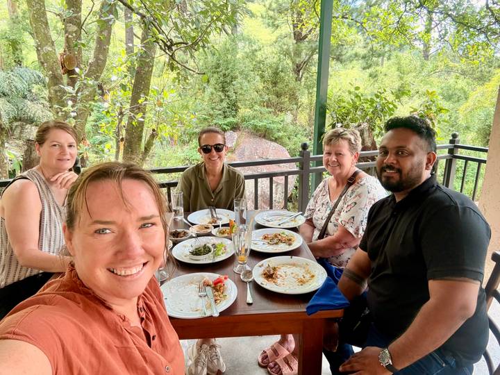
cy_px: 188
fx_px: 332
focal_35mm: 23
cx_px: 250
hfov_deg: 73.9
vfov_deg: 58.9
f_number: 1.9
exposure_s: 1/94
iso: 80
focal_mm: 2.69
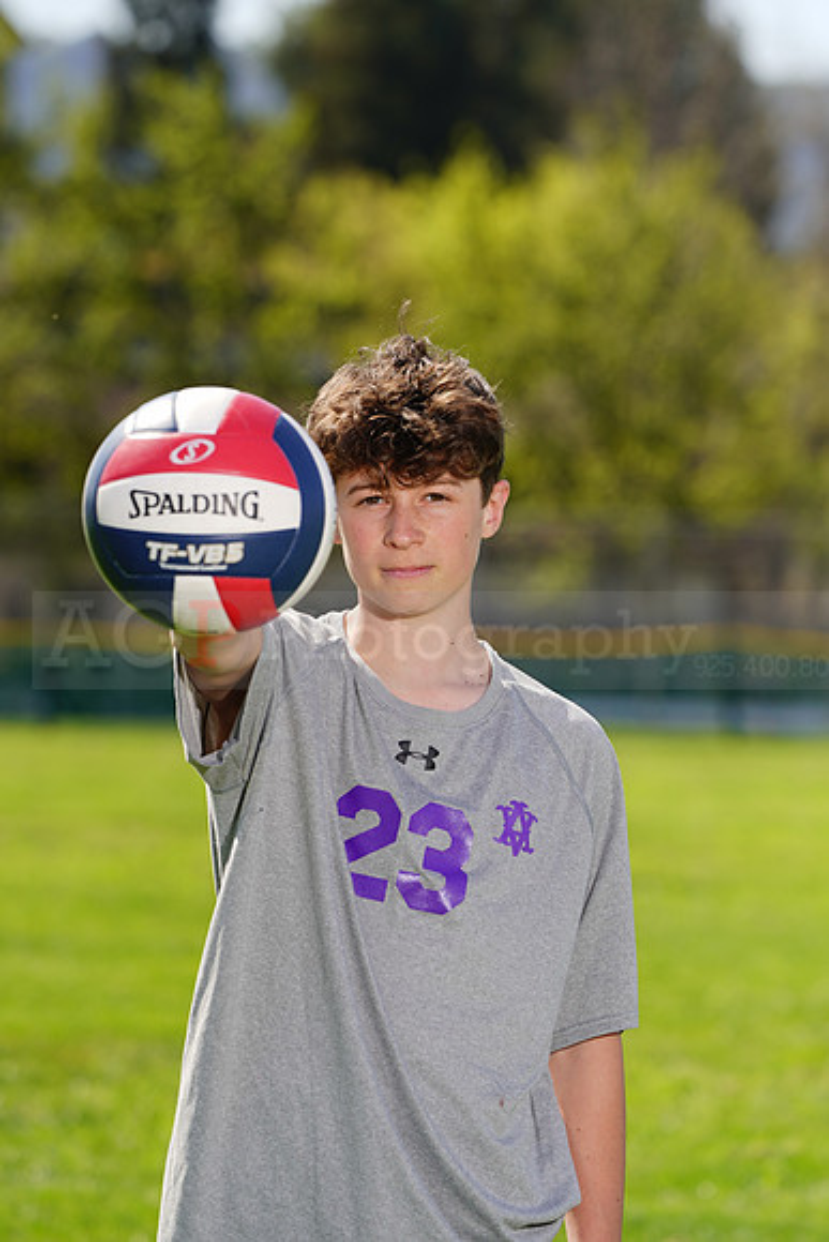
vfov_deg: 8.8
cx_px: 414
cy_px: 621
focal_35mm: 235
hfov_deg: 5.9
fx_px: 8112
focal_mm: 235
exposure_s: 1/200
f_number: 7.1
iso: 64
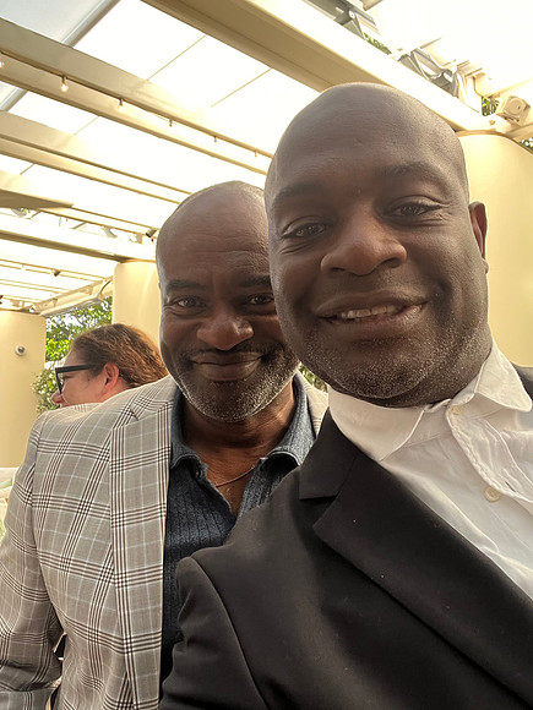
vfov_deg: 60.0
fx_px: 616
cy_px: 355
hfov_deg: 46.8
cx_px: 266
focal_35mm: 30
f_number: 2.2
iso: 160
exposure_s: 1/60
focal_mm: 2.71
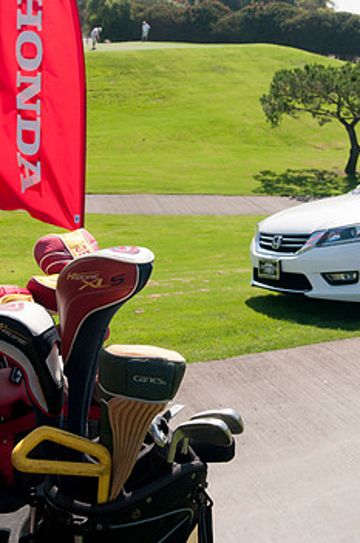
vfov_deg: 39.4
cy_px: 207
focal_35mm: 50
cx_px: 183
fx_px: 752
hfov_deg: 26.9
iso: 200
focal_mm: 26
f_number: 10
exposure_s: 1/80
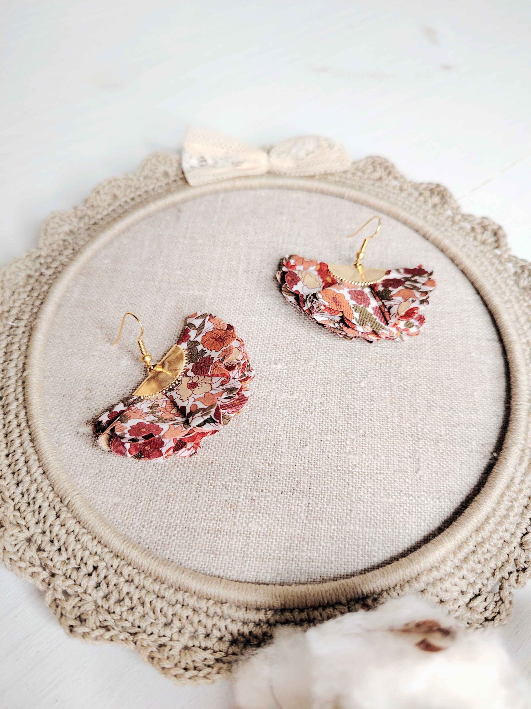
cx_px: 266
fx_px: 491
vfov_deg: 71.6
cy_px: 354
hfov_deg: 56.8
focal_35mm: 24
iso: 243
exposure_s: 1/50
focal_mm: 5.25
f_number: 1.75
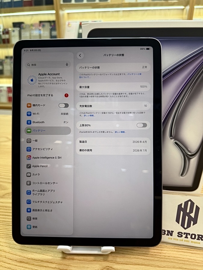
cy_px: 135
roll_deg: -0.6
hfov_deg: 56.8
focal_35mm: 24
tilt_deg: -24.1
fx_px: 188
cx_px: 102
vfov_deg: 71.6
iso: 80
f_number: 1.78
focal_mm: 6.76
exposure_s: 1/120
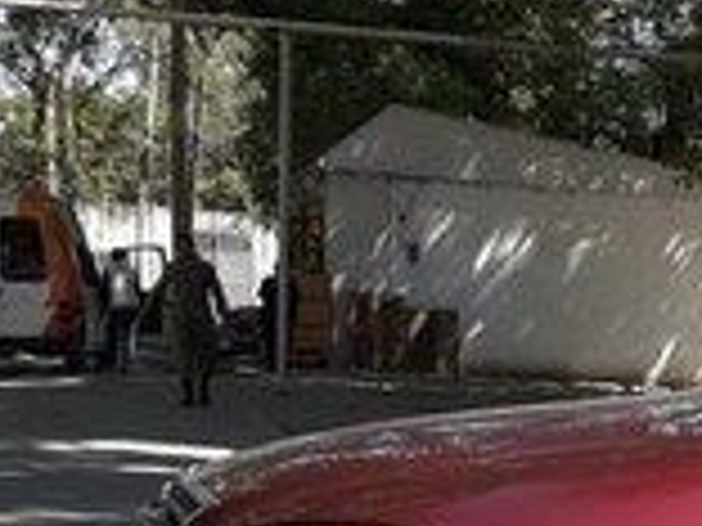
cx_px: 1215
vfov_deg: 12.4
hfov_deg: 15.2
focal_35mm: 114
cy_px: 758
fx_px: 2312
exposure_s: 1/700
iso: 40
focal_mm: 3.6
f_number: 1.9
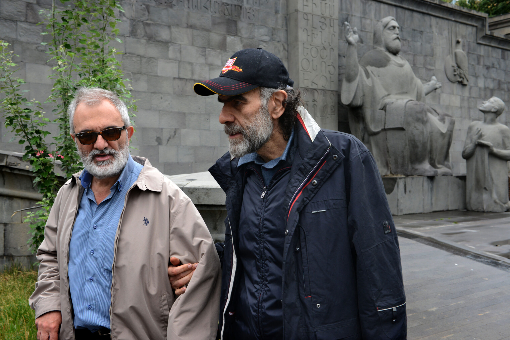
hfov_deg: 50.7
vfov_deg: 35.1
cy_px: 170
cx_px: 255
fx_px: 539
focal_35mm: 38
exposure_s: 1/320
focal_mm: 38
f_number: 9
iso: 640
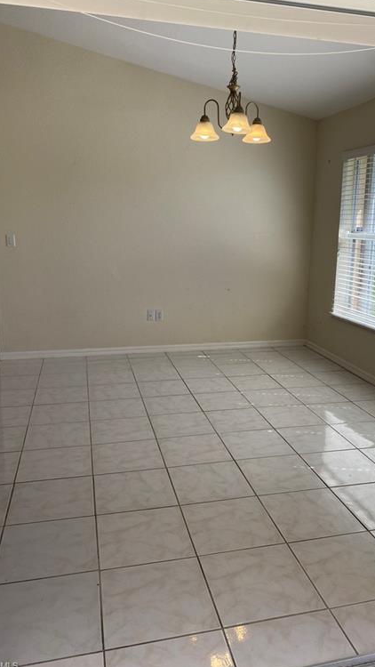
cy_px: 331
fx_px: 513
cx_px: 225
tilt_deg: -10.7
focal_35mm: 29
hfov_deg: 40.0
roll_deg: -1.6
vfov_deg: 66.1
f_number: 1.8
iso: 32
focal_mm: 4.25
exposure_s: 1/414
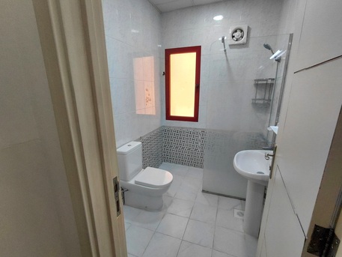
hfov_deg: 94.5
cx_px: 171
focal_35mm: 16
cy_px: 128
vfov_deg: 78.1
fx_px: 158
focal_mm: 1.64
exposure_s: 1/120
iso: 64
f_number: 2.2
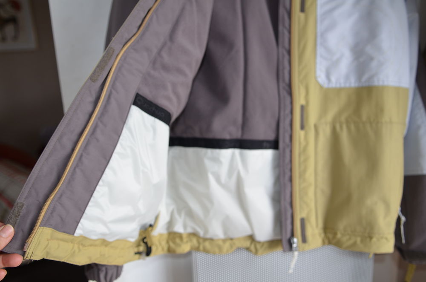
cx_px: 213
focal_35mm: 30
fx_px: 354
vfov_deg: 43.4
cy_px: 141
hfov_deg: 62.0
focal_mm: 20
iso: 400
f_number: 2.8
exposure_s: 1/100
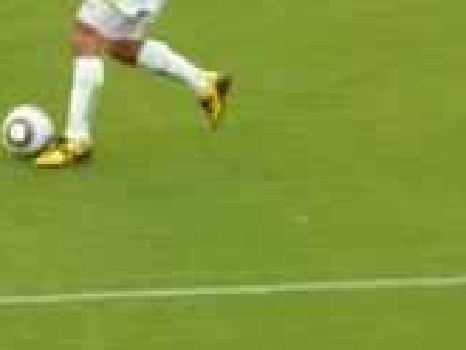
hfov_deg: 2.4
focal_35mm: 817
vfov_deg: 1.8
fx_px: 11006
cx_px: 85
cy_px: 25
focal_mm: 49.2
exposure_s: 1/320
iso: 800
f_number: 4.9
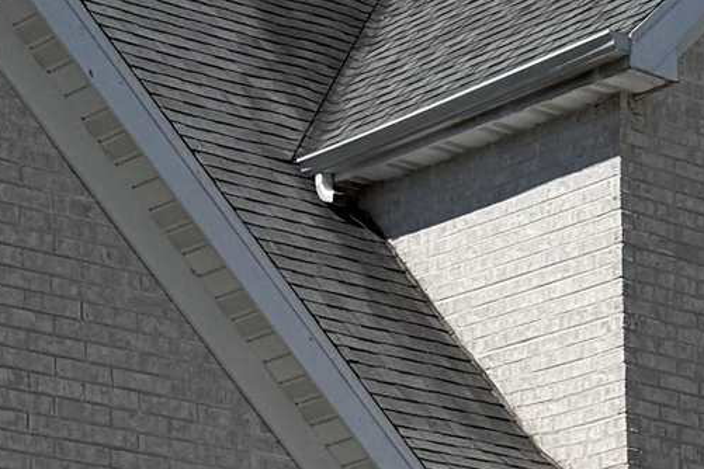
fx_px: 2992
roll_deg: +0.8
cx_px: 1058
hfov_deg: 12.7
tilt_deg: -0.5
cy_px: 1167
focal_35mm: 153
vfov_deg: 8.2
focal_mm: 6.76
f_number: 1.78
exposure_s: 1/10309
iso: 80
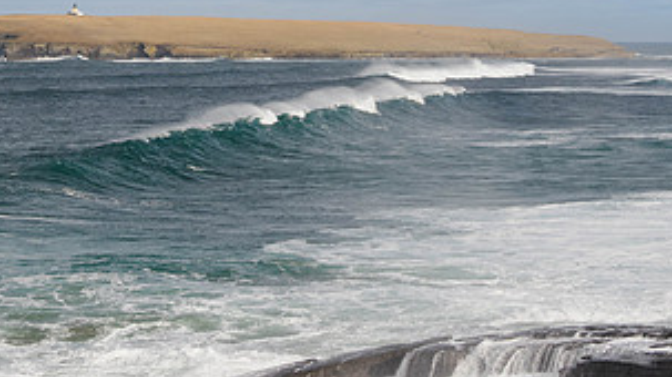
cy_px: 38
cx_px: 260
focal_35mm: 105
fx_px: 1870
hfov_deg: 20.3
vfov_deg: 11.4
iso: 200
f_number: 7.1
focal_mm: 25
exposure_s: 1/250
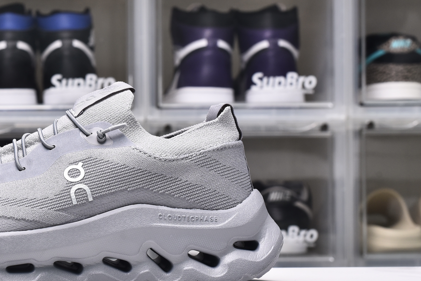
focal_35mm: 97
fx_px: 1135
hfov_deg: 20.7
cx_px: 61
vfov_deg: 14.1
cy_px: 125
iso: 500
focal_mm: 50
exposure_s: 1/180
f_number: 9.5
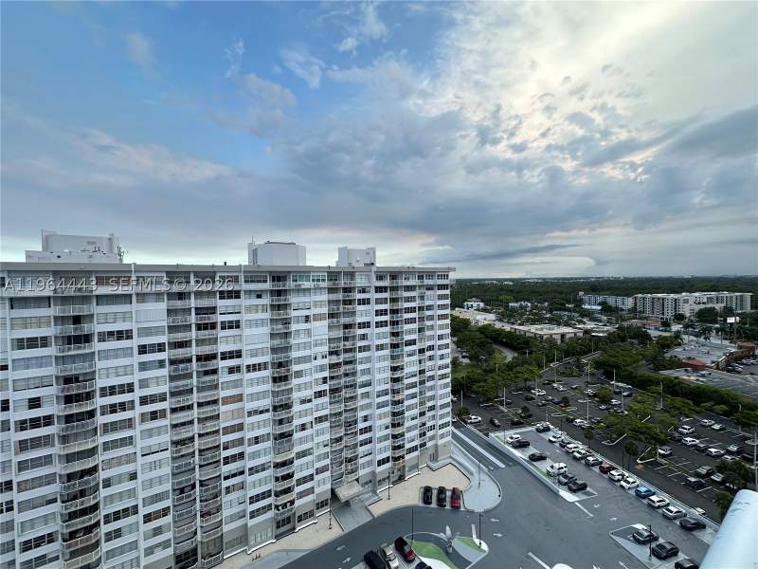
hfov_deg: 102.1
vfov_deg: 85.7
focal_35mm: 14
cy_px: 284
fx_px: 307
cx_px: 379
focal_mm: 2.22
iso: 40
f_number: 2.2
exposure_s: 1/319
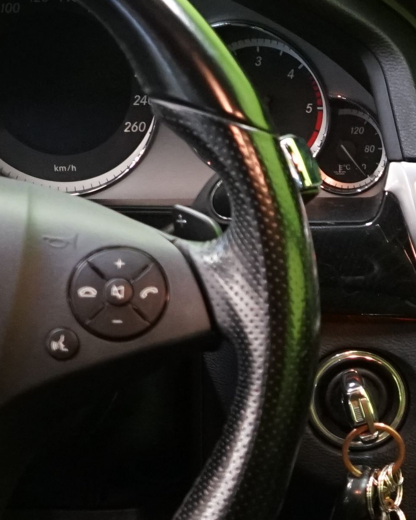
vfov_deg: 13.3
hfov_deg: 10.4
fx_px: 2200
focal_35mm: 143
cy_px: 537
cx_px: 656
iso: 2500
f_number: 5
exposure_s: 1/20
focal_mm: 31
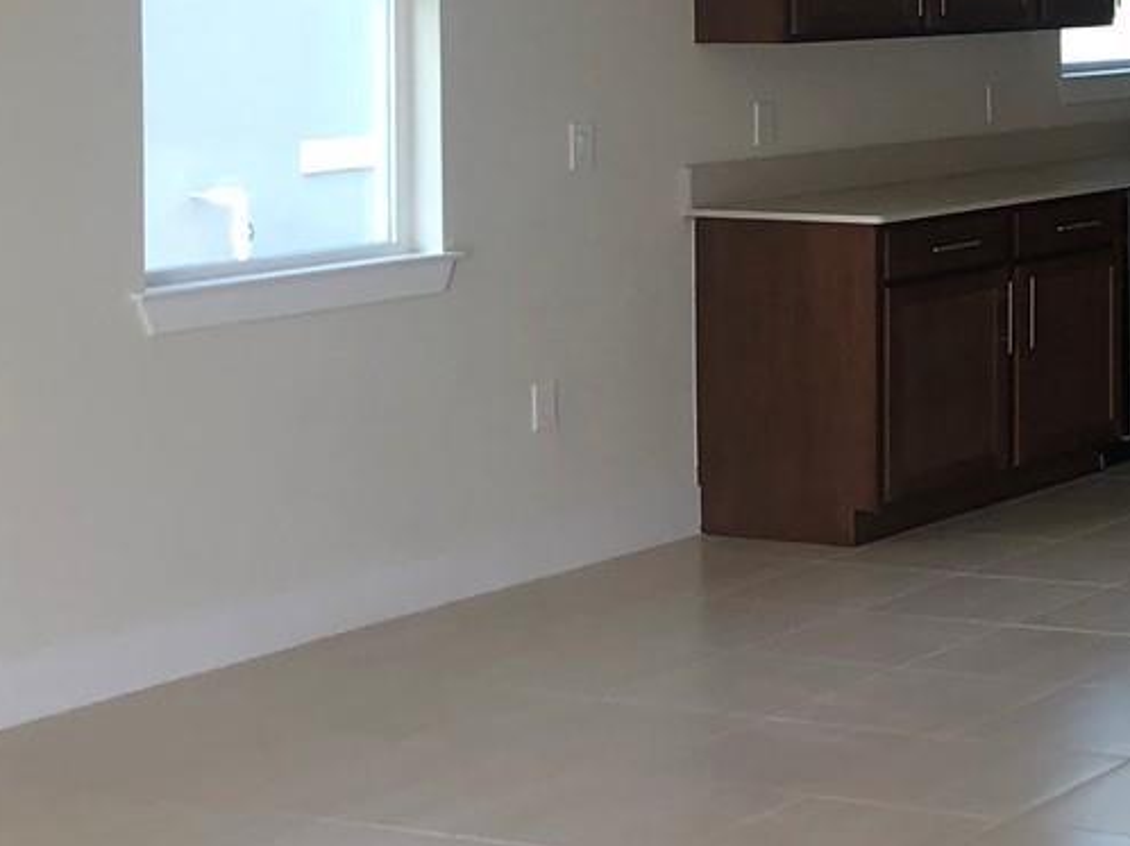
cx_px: 1654
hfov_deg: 19.3
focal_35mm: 90
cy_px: 34
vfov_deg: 16.1
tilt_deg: -2.8
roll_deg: -0.5
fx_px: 2937
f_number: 1.8
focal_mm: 3.99
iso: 50
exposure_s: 1/120
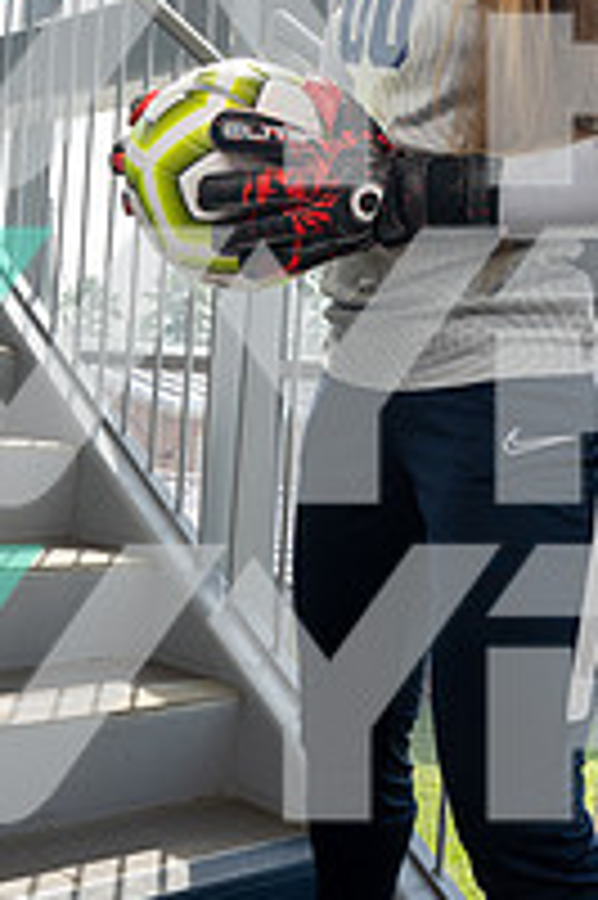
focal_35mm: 54
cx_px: 445
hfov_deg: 24.7
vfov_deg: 36.8
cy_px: 369
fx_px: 1348
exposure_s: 1/250
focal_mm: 24
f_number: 7.1
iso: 800
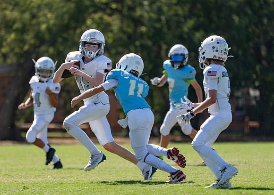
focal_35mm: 507
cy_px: 112
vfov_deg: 2.8
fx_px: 3943
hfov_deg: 4.0
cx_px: 116
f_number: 5.6
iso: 200
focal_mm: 400
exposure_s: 1/1000
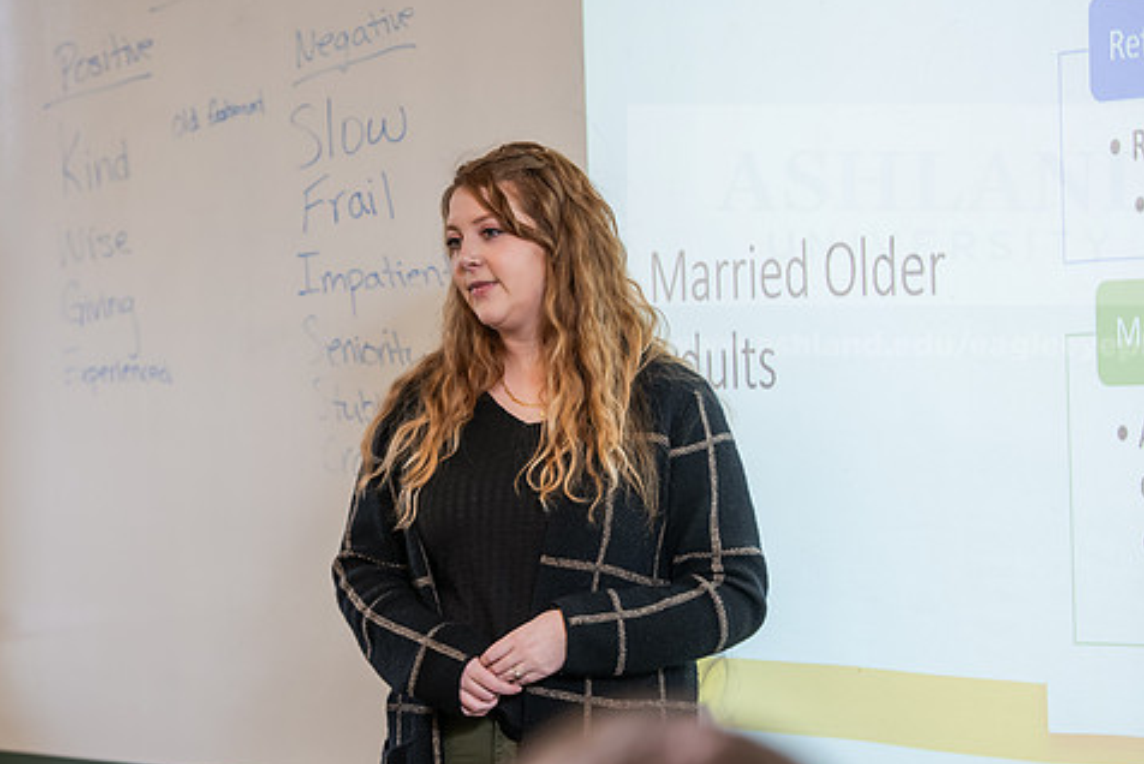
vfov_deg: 10.3
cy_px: 395
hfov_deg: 15.3
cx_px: 555
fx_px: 4261
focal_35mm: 134
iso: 500
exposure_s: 1/200
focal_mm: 110
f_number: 3.2
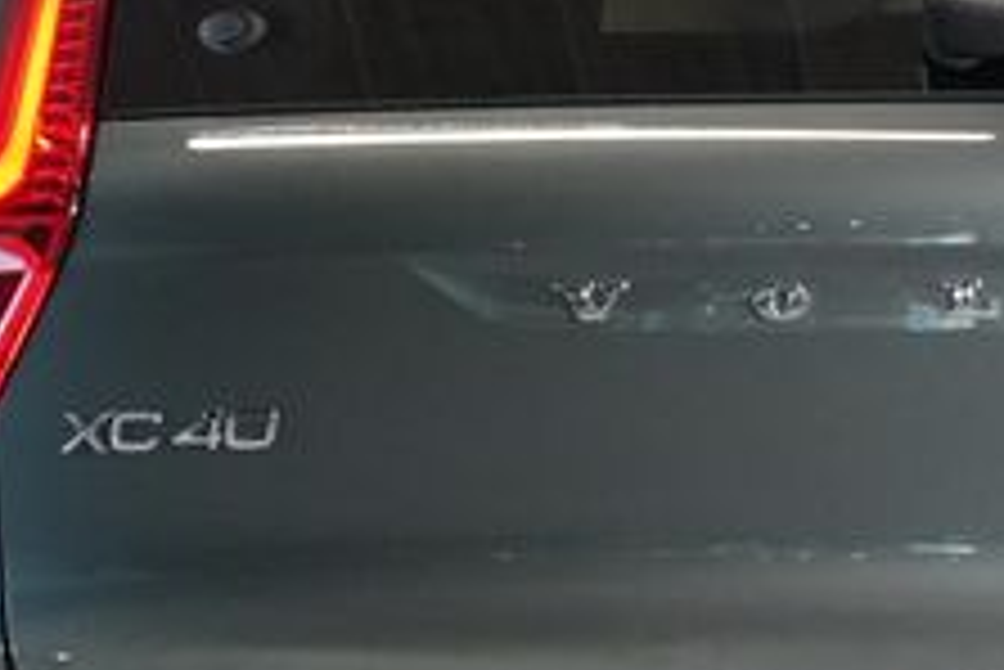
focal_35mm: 321
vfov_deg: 4.3
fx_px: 8958
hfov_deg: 6.4
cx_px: 959
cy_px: 551
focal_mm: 70
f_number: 5.6
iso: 5000
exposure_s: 1/160
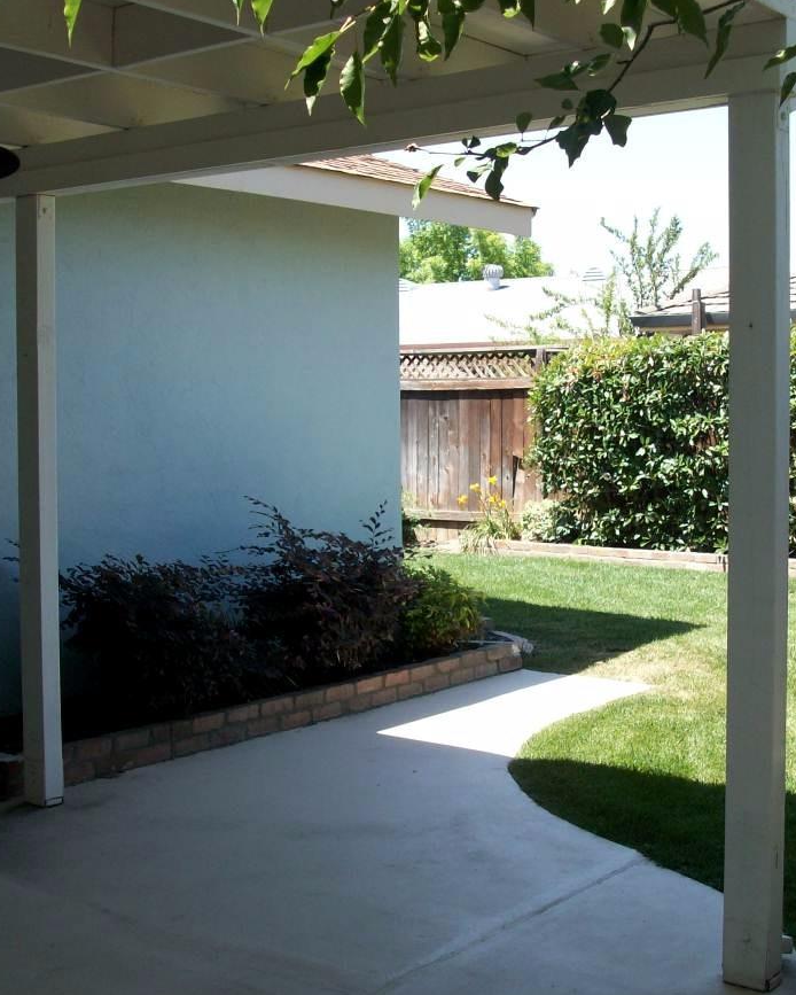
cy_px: 456
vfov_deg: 38.0
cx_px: 505
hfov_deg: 30.7
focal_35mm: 49
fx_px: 1442
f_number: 2.8
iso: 64
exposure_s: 1/326
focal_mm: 5.7
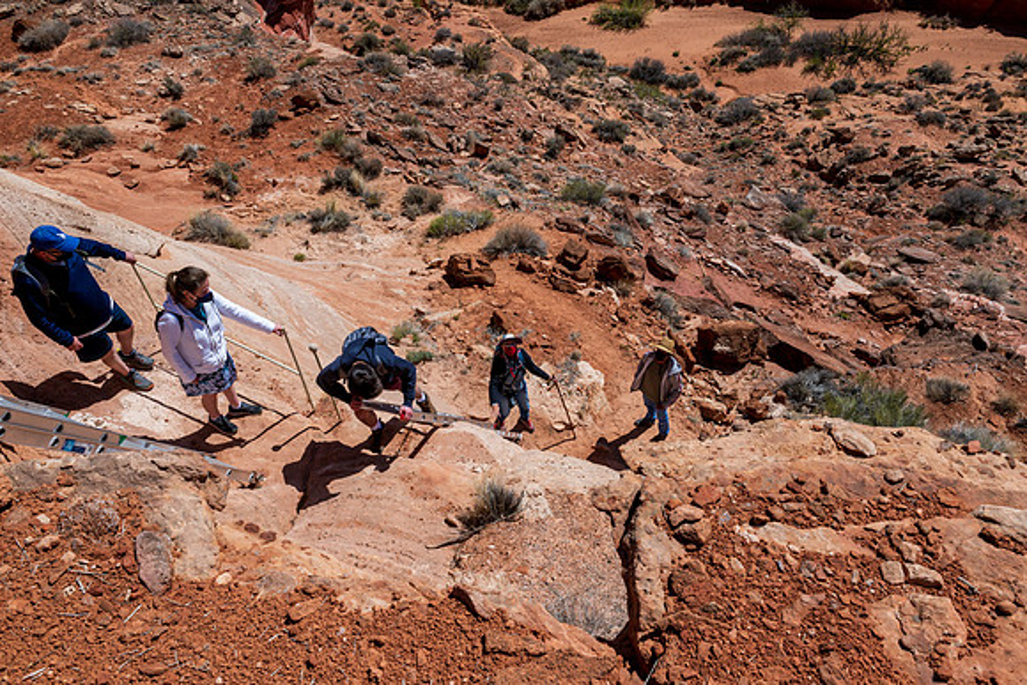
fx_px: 742
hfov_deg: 69.4
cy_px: 342
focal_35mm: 26
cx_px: 514
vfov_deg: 49.6
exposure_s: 1/500
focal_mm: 26
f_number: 16
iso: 360
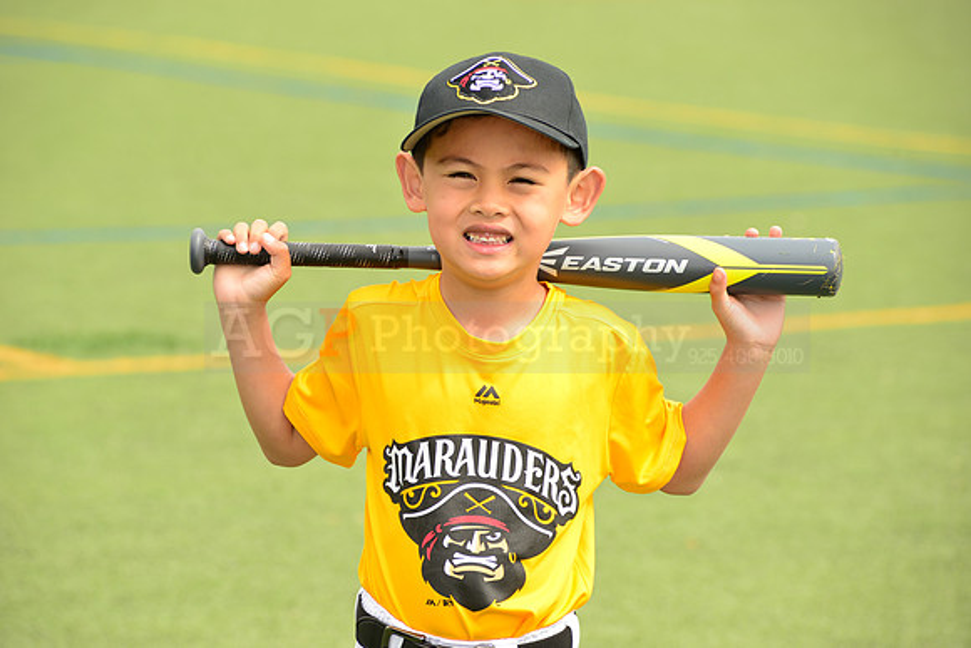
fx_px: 5395
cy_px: 324
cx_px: 486
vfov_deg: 6.9
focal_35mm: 200
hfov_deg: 10.3
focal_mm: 200
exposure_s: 1/250
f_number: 9
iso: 200
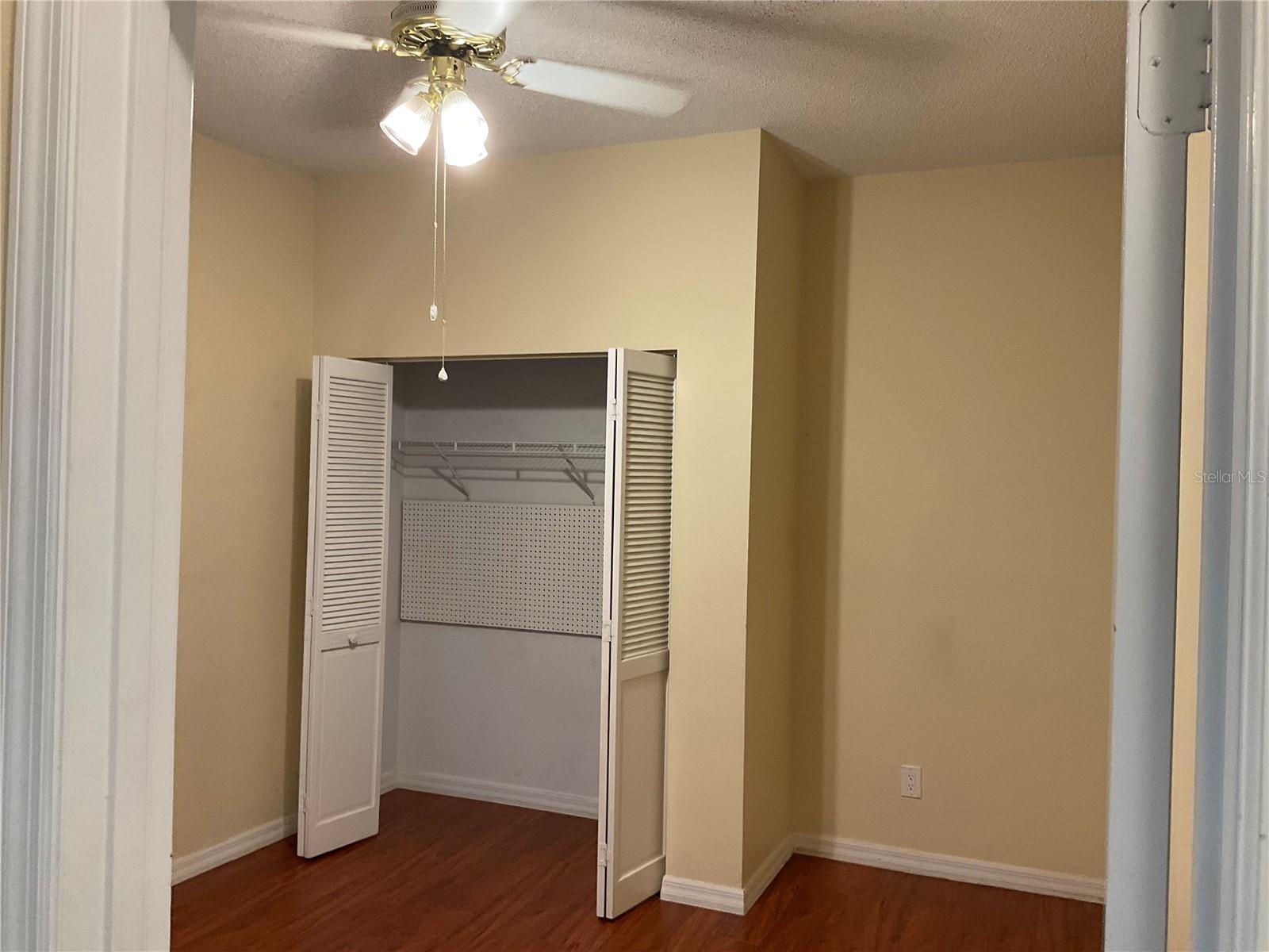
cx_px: 634
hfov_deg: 61.7
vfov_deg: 48.2
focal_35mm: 29
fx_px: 1063
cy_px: 476
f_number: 1.8
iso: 100
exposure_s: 1/60
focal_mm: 3
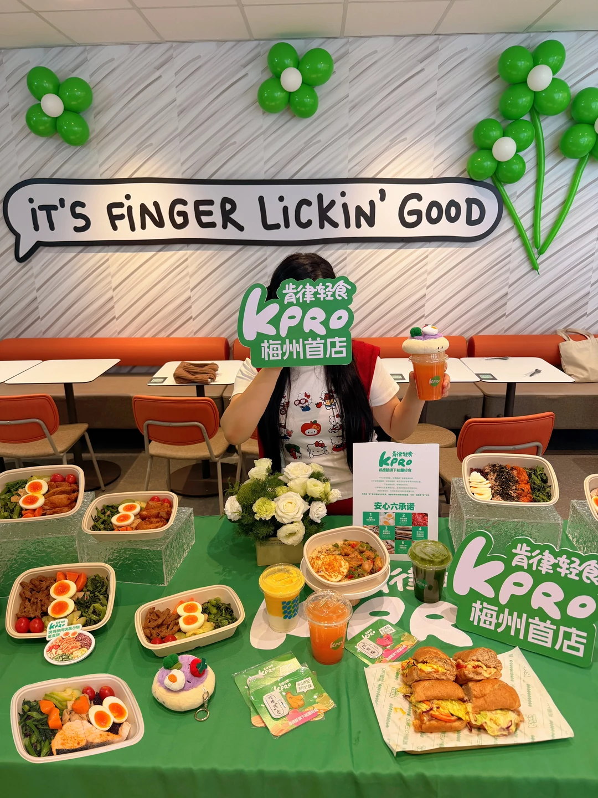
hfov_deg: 56.8
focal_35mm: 24
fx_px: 553
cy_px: 399
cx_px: 299
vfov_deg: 71.6
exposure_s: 1/121
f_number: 1.78
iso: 160
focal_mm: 6.76
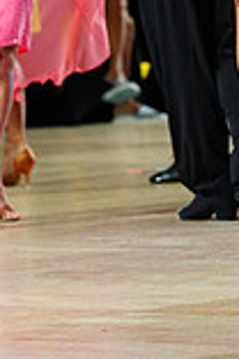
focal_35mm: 473
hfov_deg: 2.9
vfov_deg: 4.3
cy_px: -173
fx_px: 4710
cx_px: 399
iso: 2500
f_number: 4
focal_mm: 127
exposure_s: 1/320
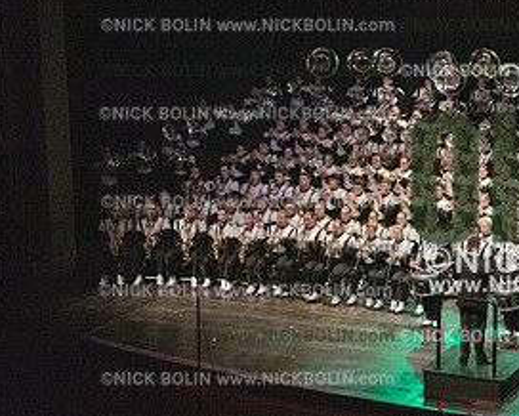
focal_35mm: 104
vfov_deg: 14.8
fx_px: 1599
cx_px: 546
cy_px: 203
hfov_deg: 17.9
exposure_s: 1/2500
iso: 10000
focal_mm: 52
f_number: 2.8
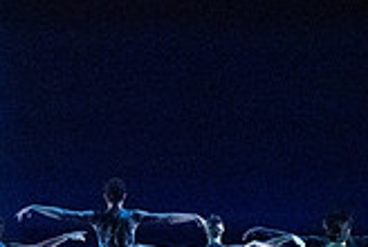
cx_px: -157
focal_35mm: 498
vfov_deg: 2.8
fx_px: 5100
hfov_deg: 4.1
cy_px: 53
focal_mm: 141
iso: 25600
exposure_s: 1/400
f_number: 5.6
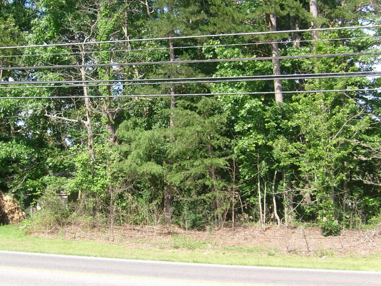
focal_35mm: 52
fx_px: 572
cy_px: 135
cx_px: 165
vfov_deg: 28.0
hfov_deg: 36.8
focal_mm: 5.8
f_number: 7.1
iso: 80
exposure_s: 1/125
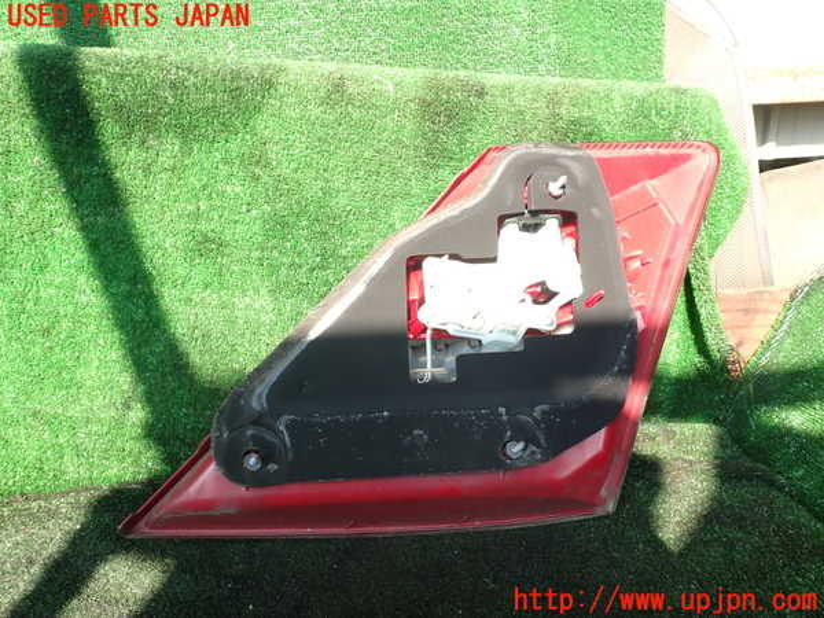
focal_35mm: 30
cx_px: 412
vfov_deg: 46.8
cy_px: 309
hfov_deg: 60.0
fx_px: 714
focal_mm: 5.4
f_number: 3.2
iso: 100
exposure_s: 1/160
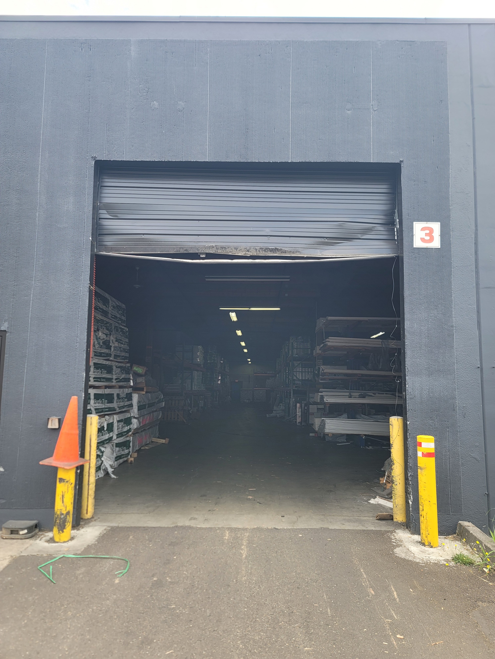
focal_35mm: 25
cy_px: 330
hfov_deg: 54.9
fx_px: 477
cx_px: 248
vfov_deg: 69.4
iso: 20
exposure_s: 1/120
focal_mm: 7
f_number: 1.8
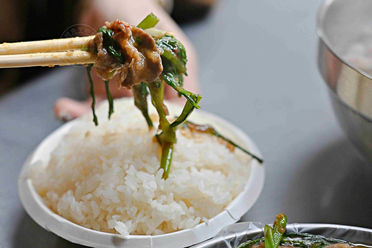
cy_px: 124
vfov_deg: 18.2
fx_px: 775
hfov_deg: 27.0
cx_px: 186
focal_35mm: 75
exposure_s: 1/200
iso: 1600
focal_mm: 50
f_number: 3.2
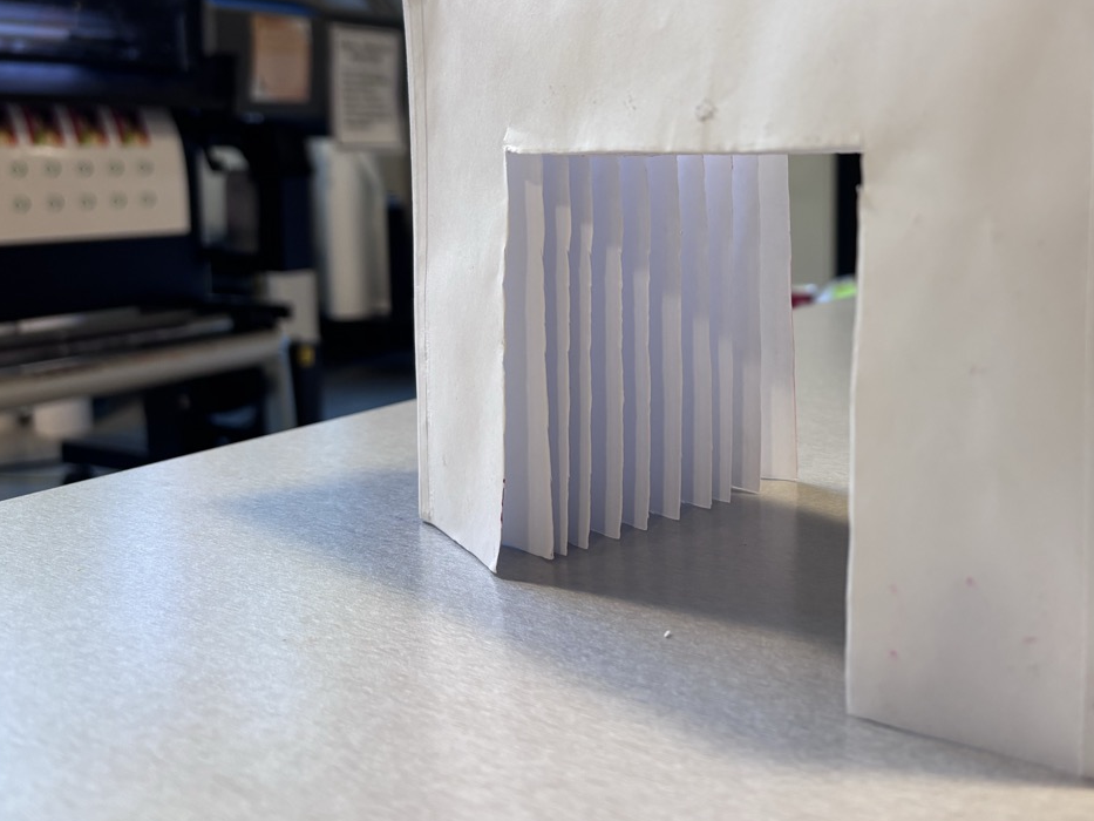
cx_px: 817
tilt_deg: -6.9
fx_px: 1233
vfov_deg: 36.5
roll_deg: -0.1
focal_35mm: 39
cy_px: 290
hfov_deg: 46.2
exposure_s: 1/60
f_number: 1.6
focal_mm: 5.96
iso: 125
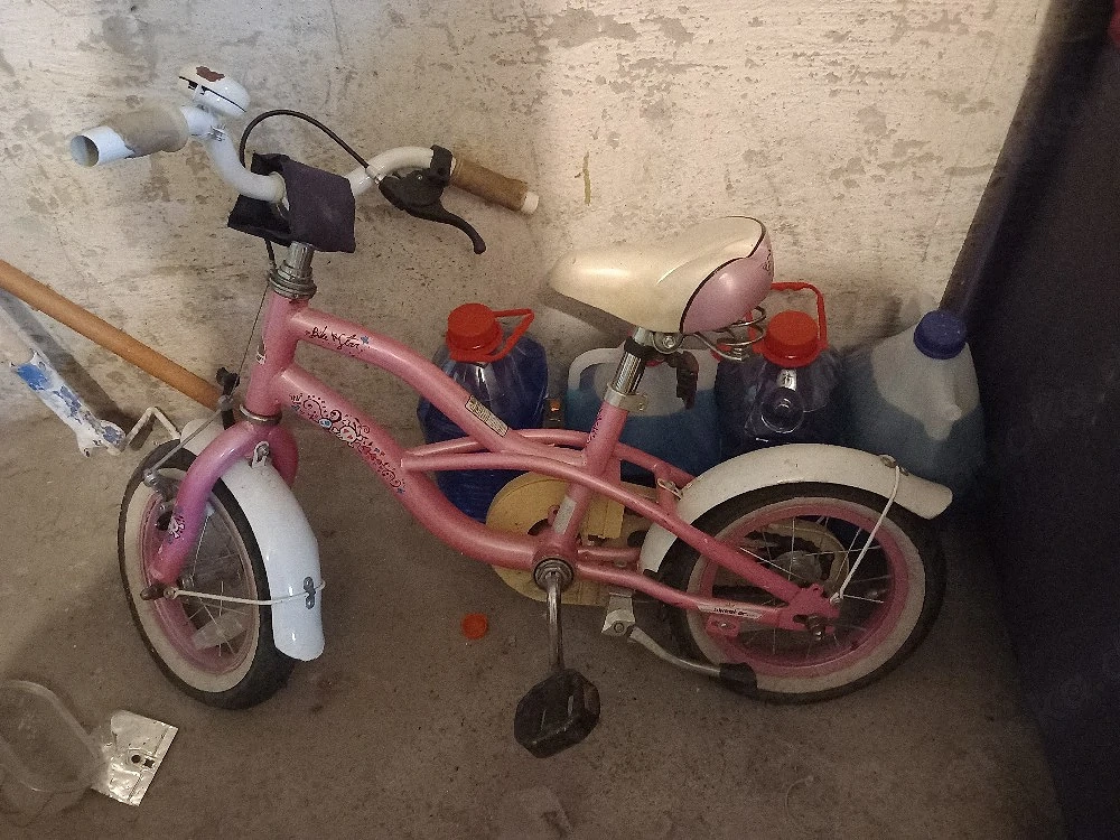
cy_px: 420
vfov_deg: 51.4
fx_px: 874
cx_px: 560
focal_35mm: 27
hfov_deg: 65.3
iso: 1600
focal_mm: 4
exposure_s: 1/11.1
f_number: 1.8
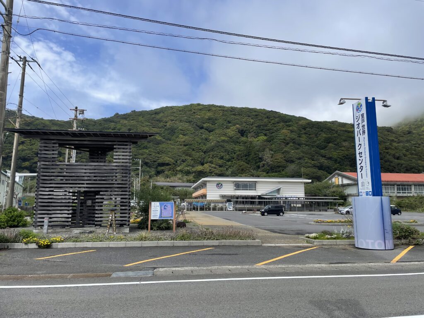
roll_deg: +0.3
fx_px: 318
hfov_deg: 67.3
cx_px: 212
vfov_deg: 53.1
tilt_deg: +9.4
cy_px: 159
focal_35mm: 26
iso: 32
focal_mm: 4.2
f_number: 1.6
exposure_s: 1/4651
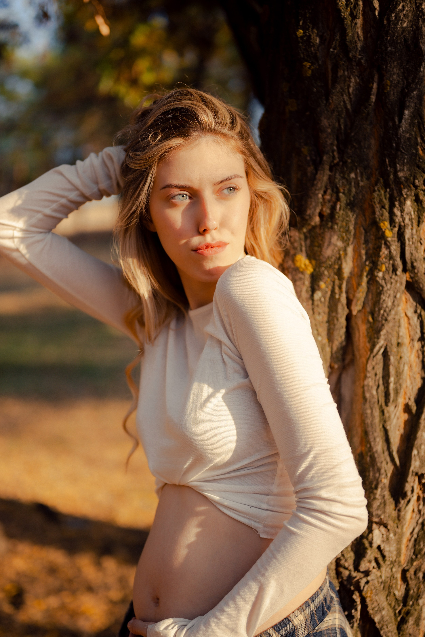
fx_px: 973
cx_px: 195
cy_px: 336
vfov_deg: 36.2
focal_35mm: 55
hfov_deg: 24.6
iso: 100
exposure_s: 1/2500
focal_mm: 50
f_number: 1.8
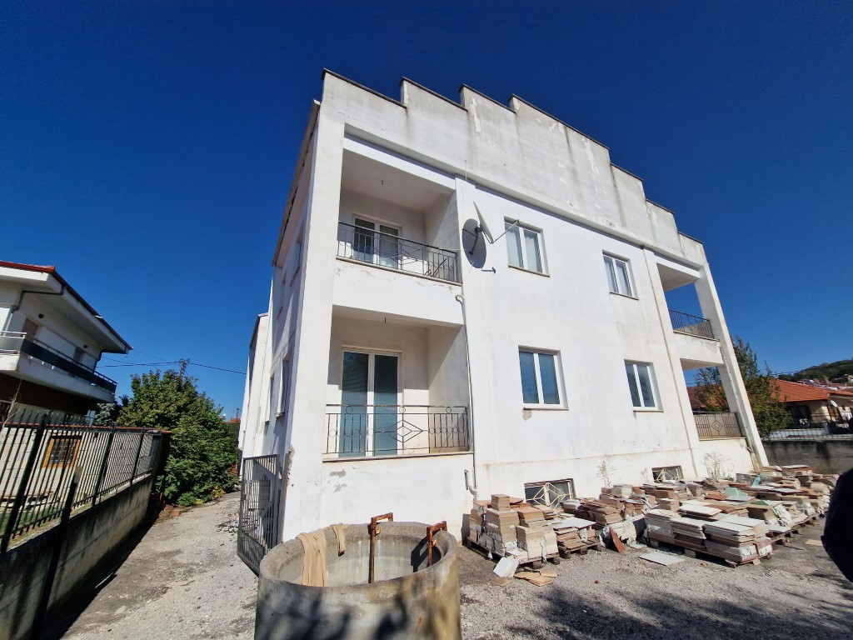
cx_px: 426
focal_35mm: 13
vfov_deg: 89.9
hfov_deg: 106.2
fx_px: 320
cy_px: 320
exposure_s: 1/7648
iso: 50
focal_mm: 2.2
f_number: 2.2
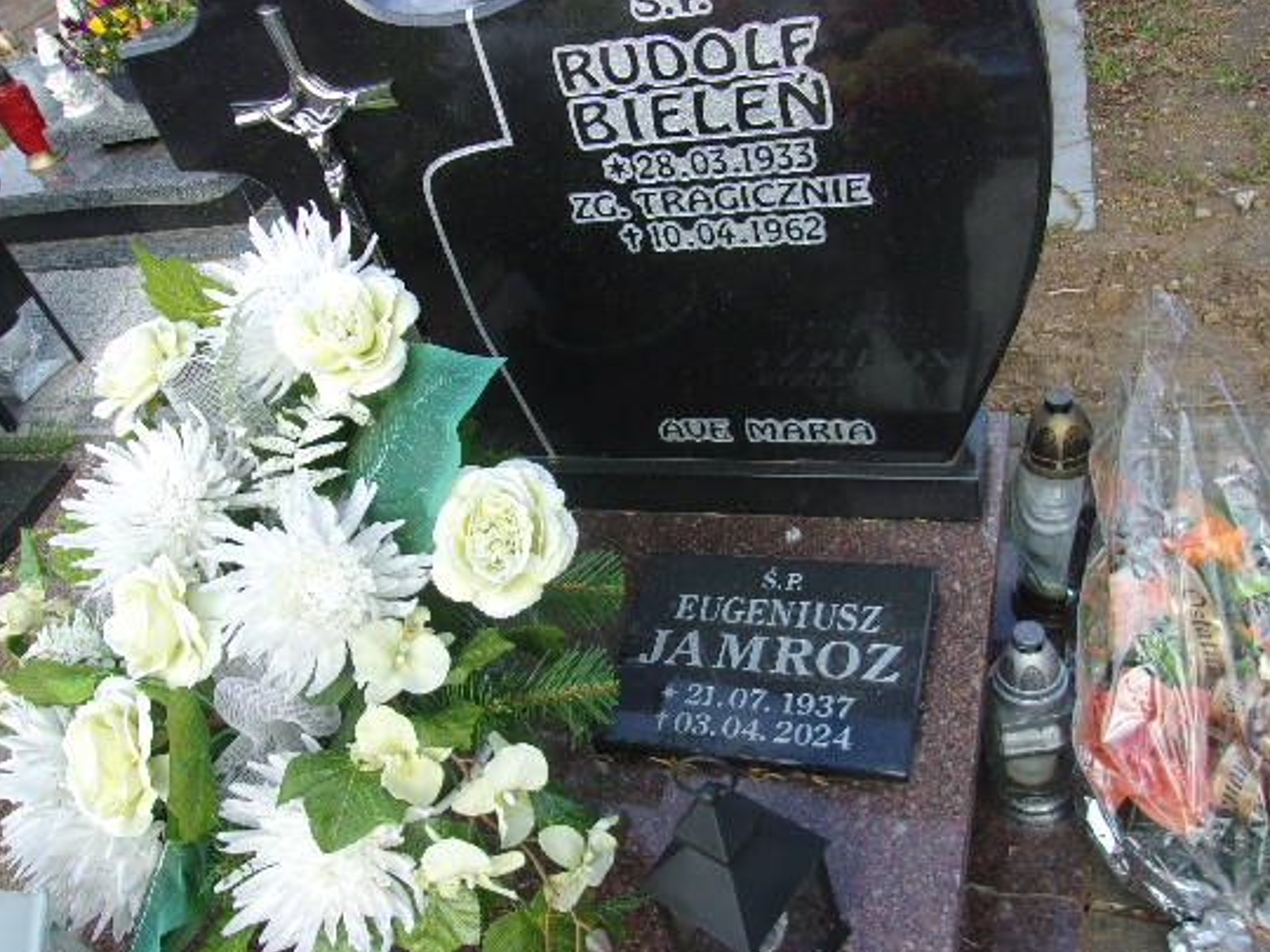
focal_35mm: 32
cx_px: 640
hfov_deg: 56.8
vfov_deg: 44.2
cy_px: 480
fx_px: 1174
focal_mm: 4.9
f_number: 3
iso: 80
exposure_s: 1/180
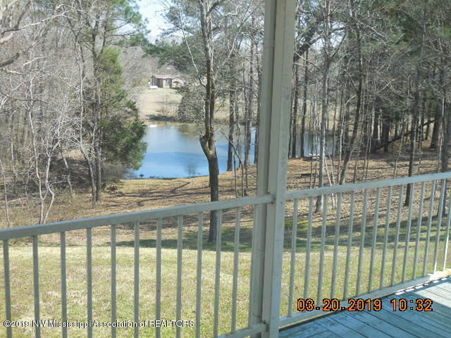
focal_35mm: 46
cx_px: 226
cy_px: 169
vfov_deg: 31.5
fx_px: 599
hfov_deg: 41.2
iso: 125
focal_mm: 8.2
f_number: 3.8
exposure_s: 1/320
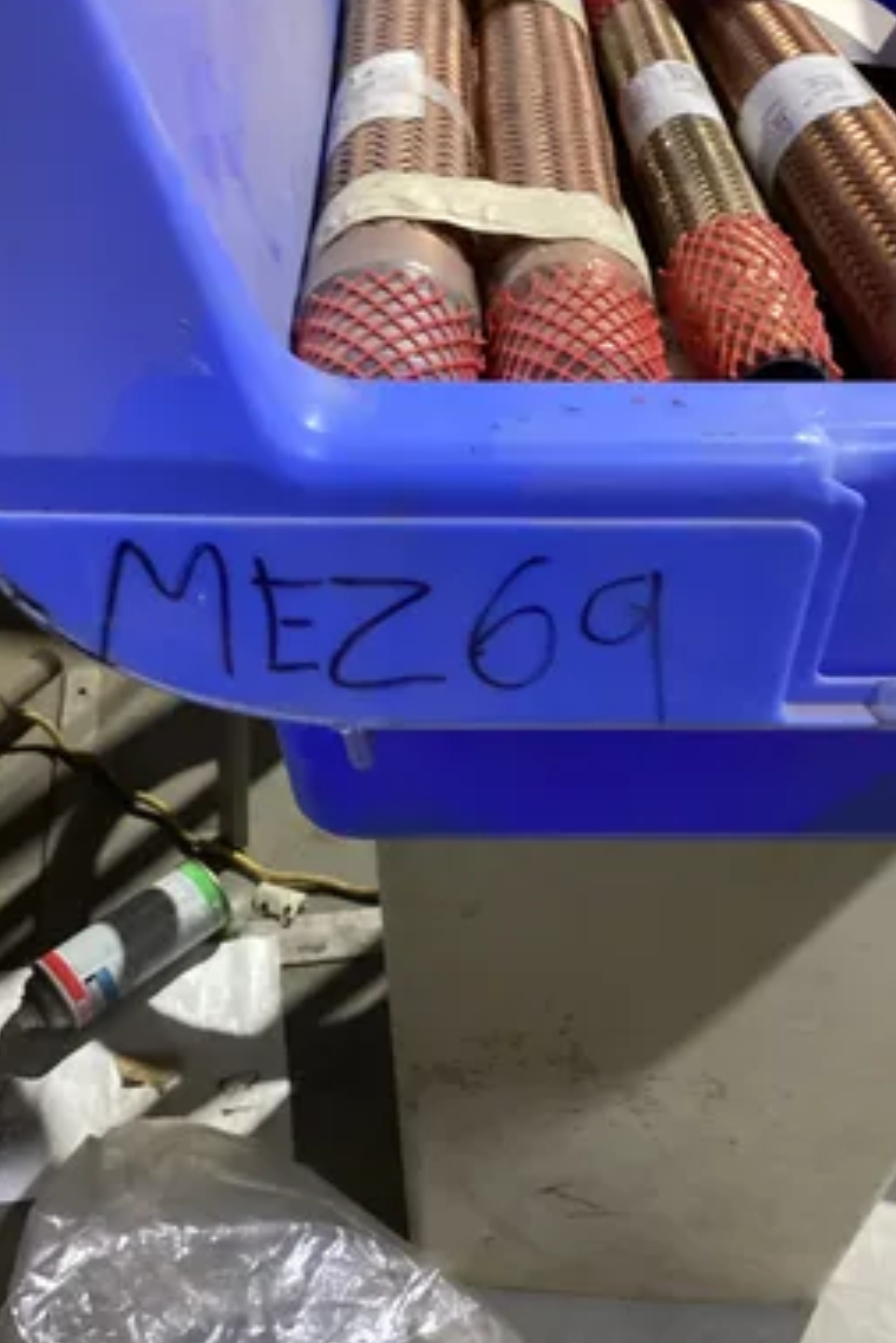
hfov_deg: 38.9
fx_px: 1268
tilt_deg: -42.7
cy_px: 687
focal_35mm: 34
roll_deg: +2.5
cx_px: 453
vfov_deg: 55.8
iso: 400
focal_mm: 3.3
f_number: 2.4
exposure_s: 1/33
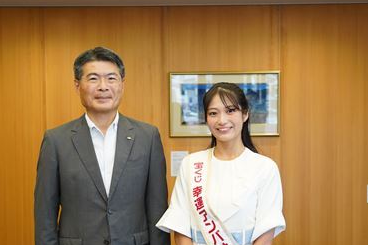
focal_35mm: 53
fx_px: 542
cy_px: 152
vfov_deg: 25.4
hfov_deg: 37.4
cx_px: 153
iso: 1250
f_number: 4
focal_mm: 39
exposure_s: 1/250
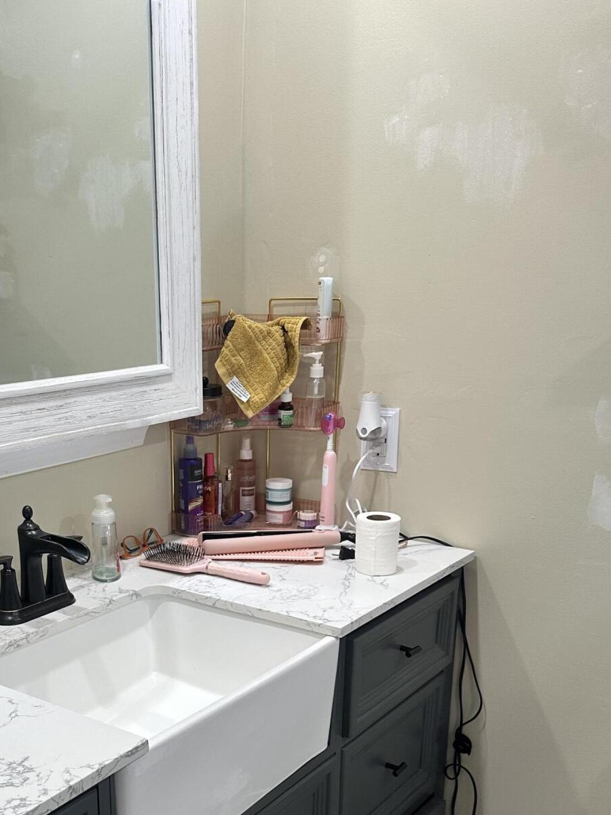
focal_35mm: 40
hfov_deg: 35.3
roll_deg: +0.2
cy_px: 596
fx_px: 941
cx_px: 166
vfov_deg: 45.4
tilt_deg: -21.1
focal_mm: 6.86
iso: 125
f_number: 1.78
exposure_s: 1/120
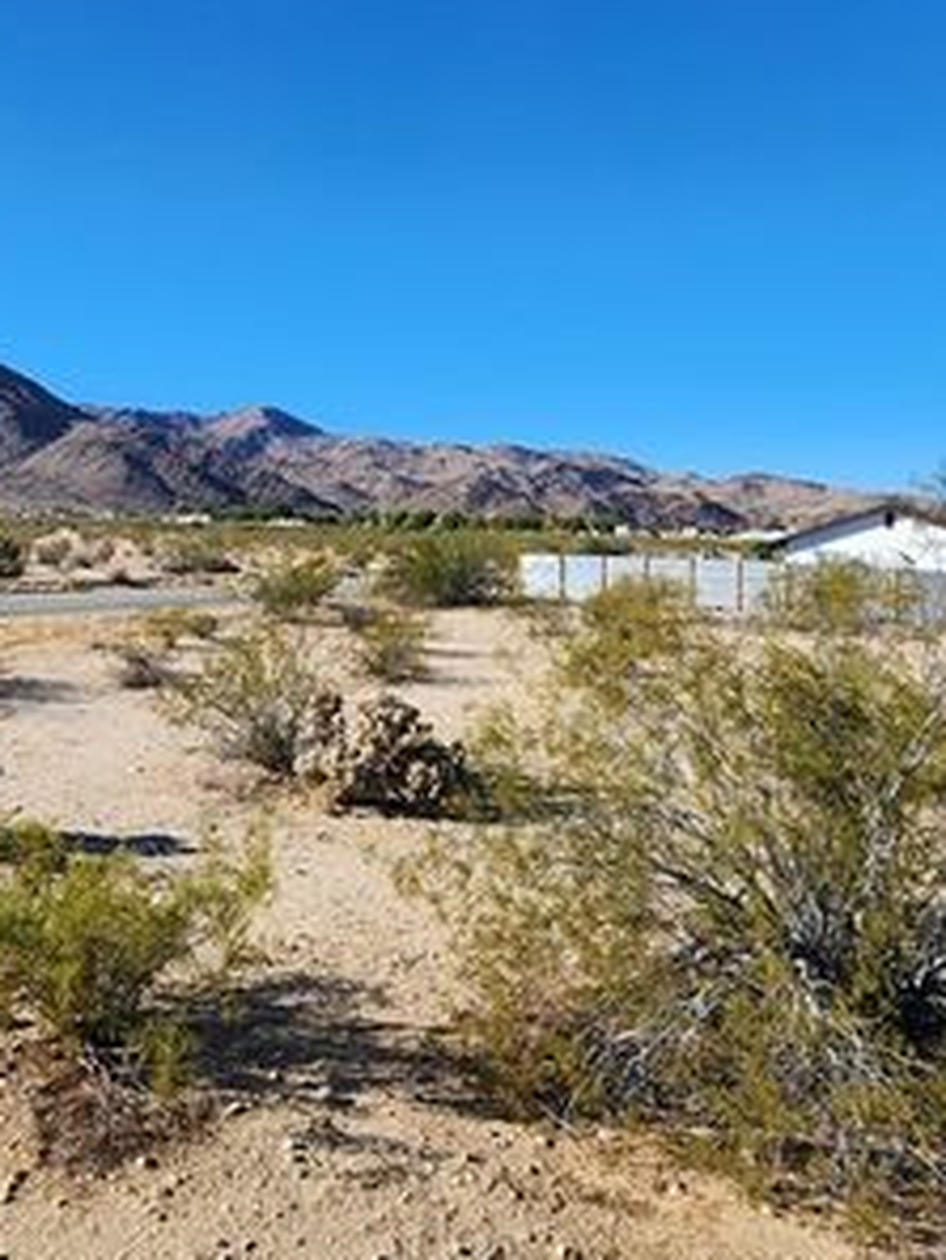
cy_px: 539
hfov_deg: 49.3
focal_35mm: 28
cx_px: 356
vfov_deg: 63.1
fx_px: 1020
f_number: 2.2
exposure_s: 1/1819
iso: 50
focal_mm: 2.2
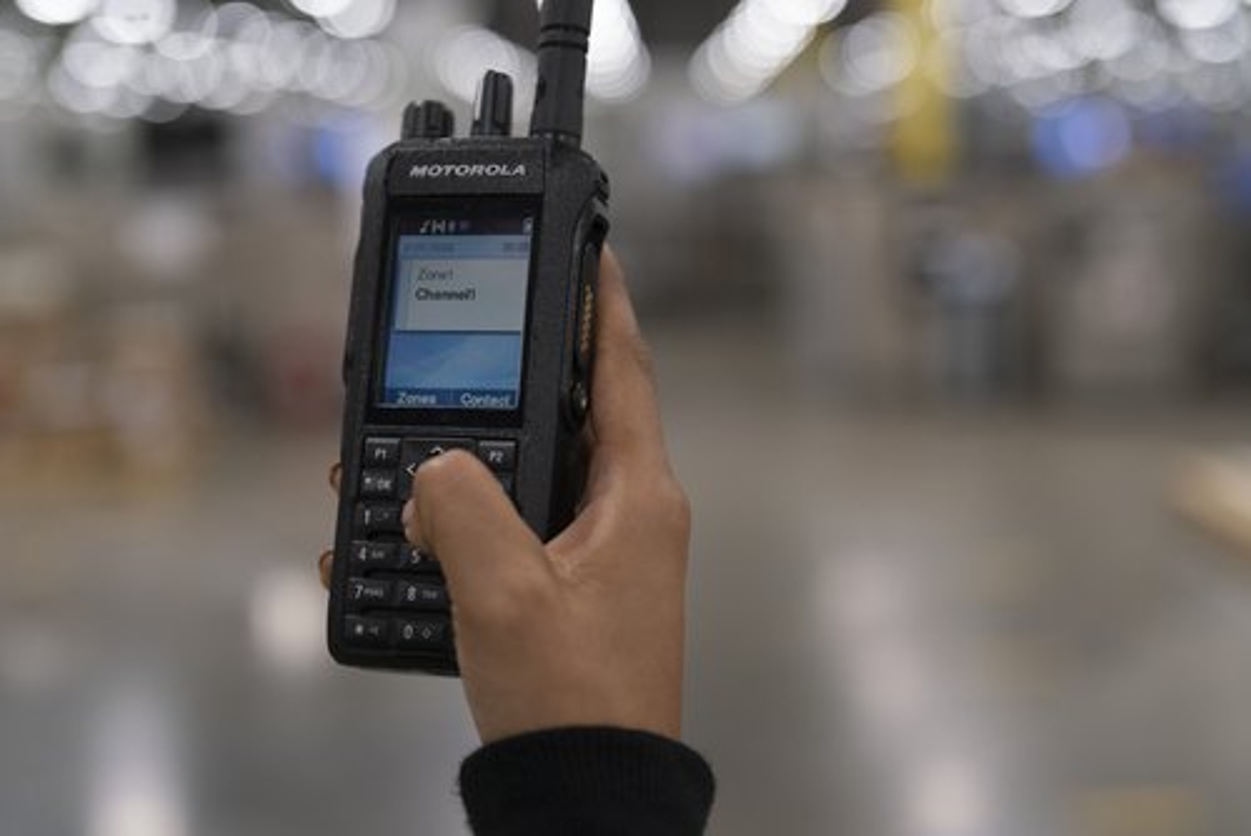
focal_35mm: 50
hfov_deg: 39.6
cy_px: 418
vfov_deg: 27.0
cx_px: 626
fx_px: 1738
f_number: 2.8
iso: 1000
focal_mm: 50
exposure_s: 1/320
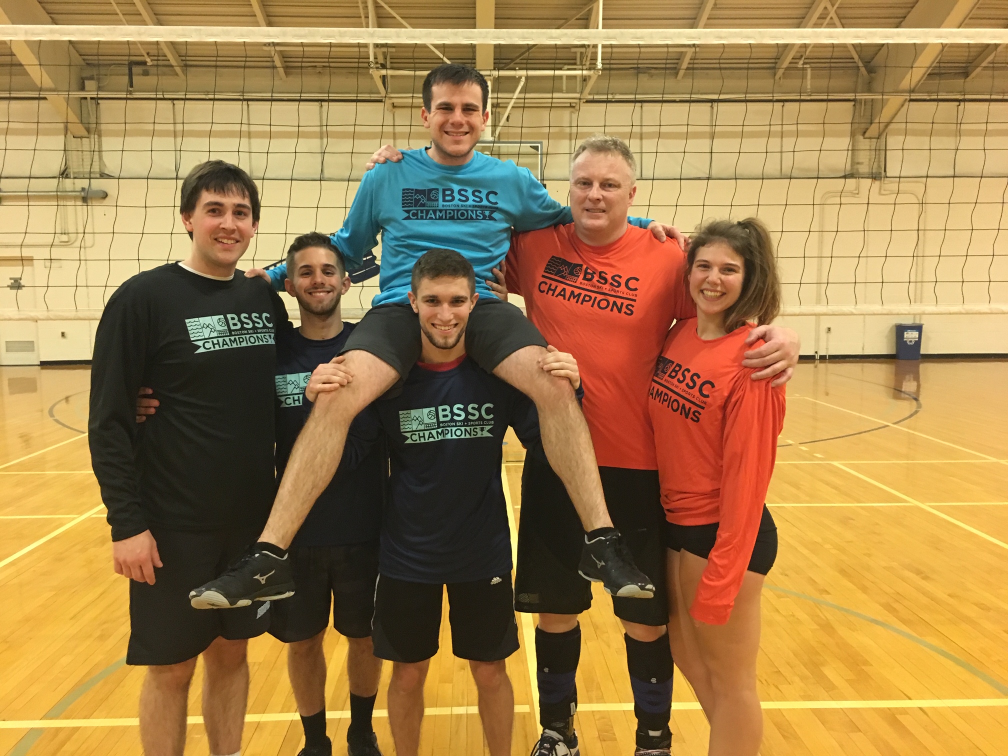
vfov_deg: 48.2
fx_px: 844
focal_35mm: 29
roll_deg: -0.9
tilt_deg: -6.1
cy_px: 378
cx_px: 504
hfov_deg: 61.7
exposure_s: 1/24
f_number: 2.2
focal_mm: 4.15
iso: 200
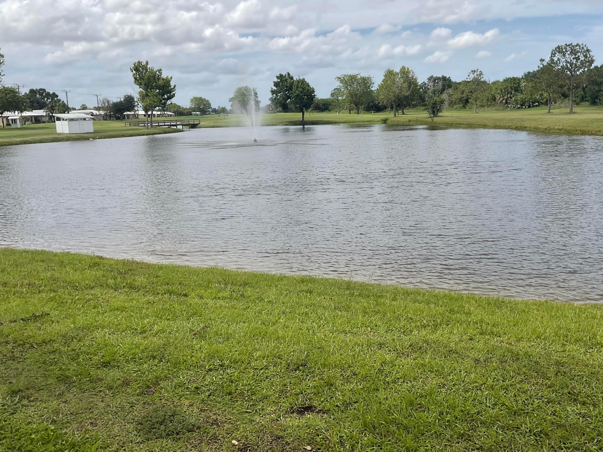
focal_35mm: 32
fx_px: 557
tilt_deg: -12.0
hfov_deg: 56.8
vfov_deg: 44.2
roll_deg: +2.0
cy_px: 222
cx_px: 319
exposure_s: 1/2538
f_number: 1.8
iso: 16
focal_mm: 3
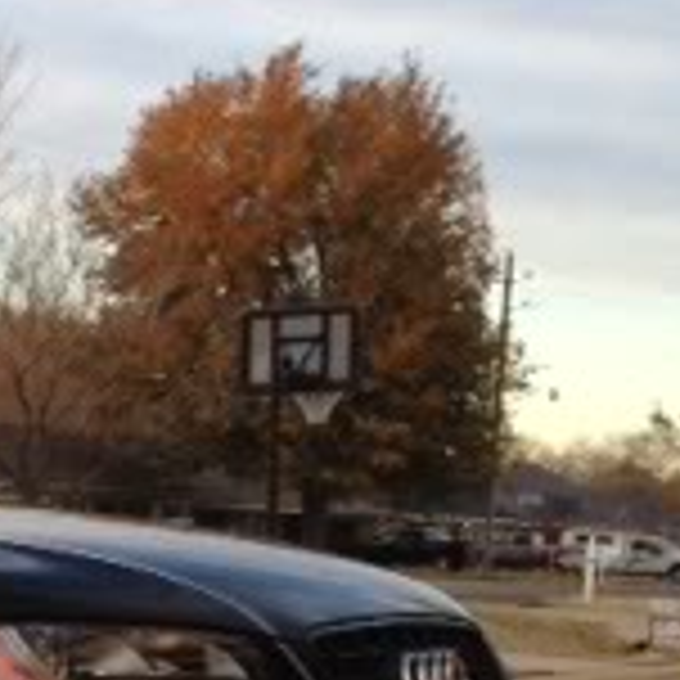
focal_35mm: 131
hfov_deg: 12.2
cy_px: 802
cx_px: -563
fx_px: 2911
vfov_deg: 13.0
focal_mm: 4.3
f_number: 2.4
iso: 64
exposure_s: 1/163
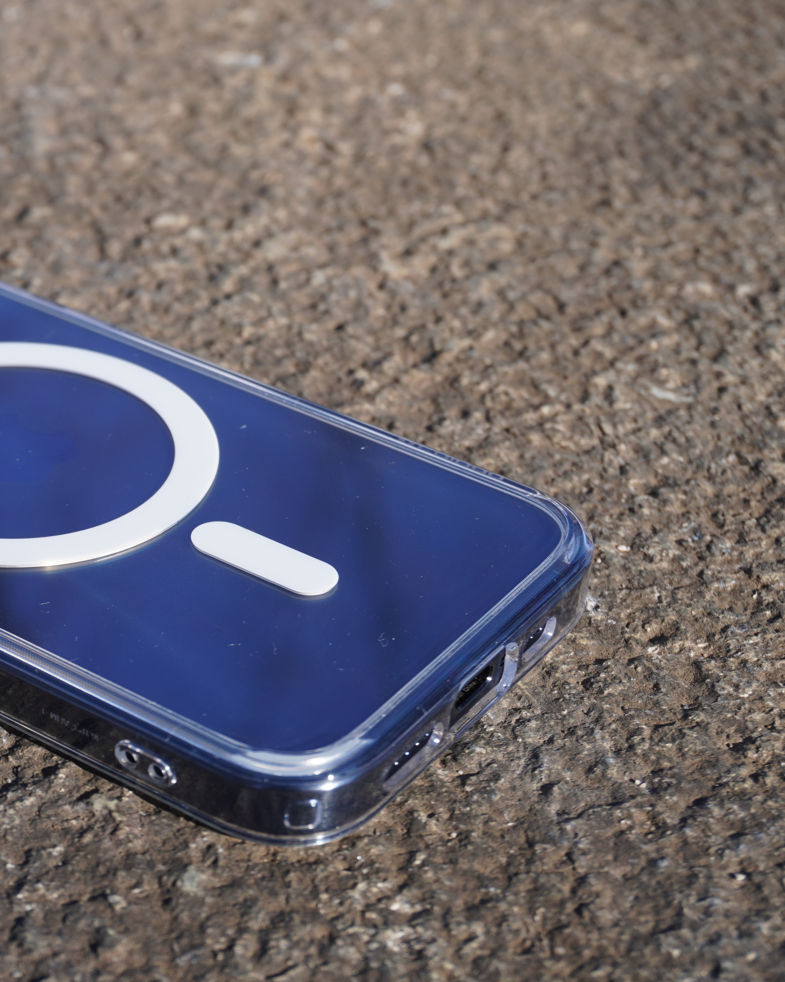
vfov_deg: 24.2
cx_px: 47
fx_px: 2286
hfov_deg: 19.1
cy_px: 489
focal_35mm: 79
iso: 100
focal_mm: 37
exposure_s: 1/125
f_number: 8
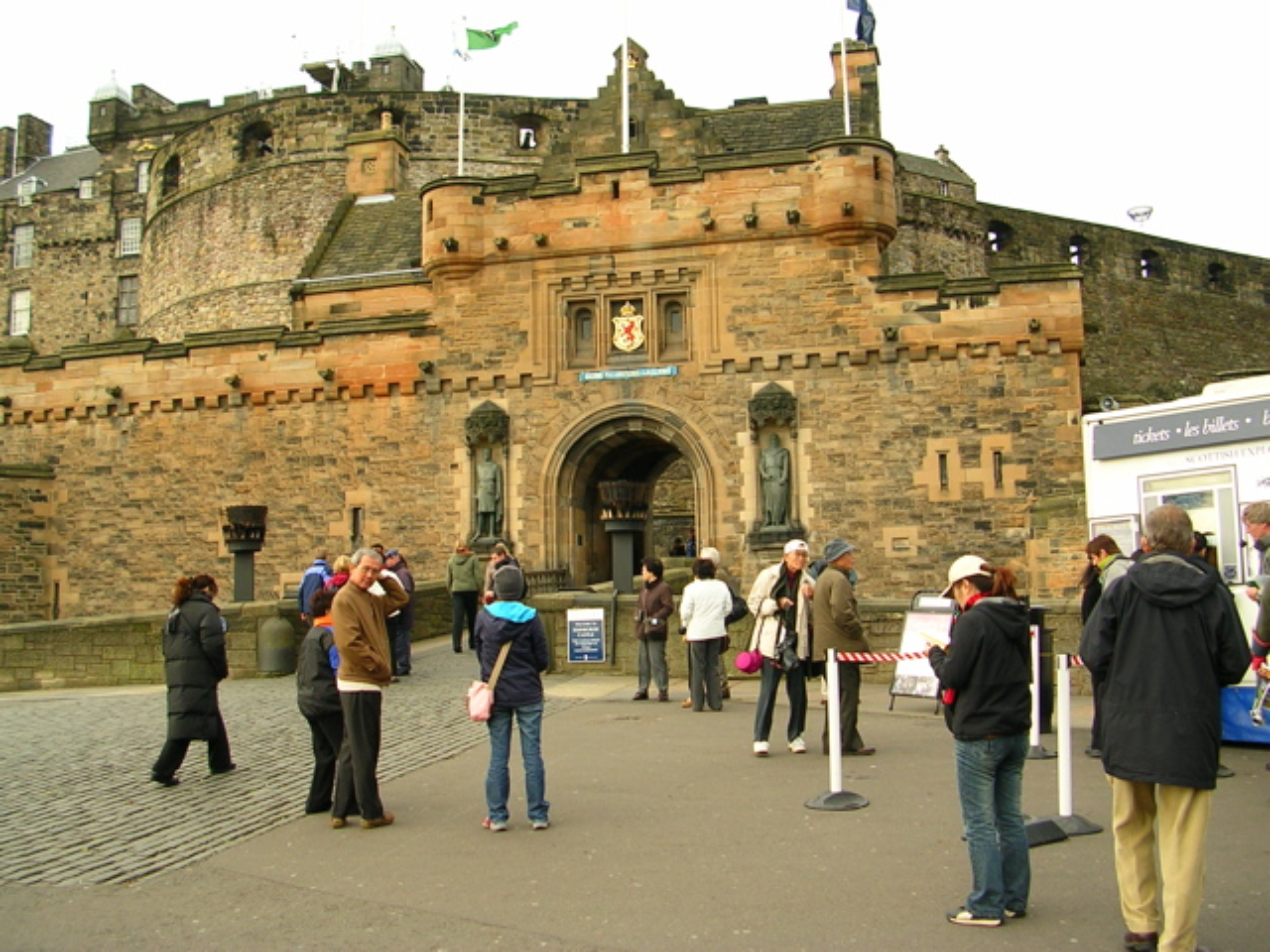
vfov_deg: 37.7
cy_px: 476
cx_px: 635
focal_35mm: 38
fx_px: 1394
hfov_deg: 49.0
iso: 50
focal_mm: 5.8
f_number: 2.8
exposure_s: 1/170
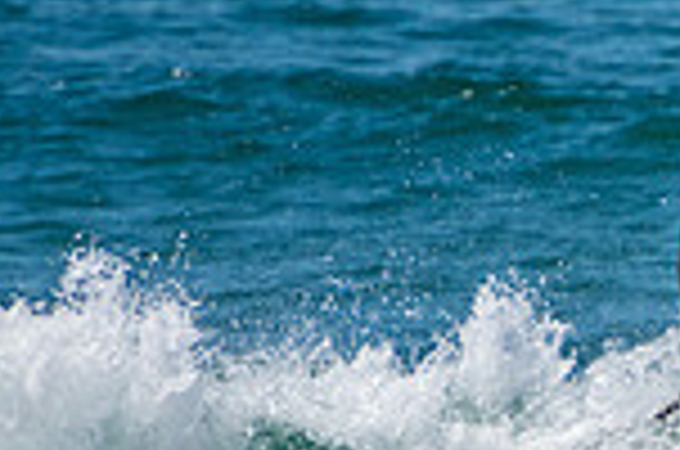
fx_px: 43579
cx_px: 1018
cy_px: 578
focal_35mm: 2312
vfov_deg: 0.6
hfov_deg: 0.9
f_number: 5.6
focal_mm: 400
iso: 280
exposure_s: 1/2000
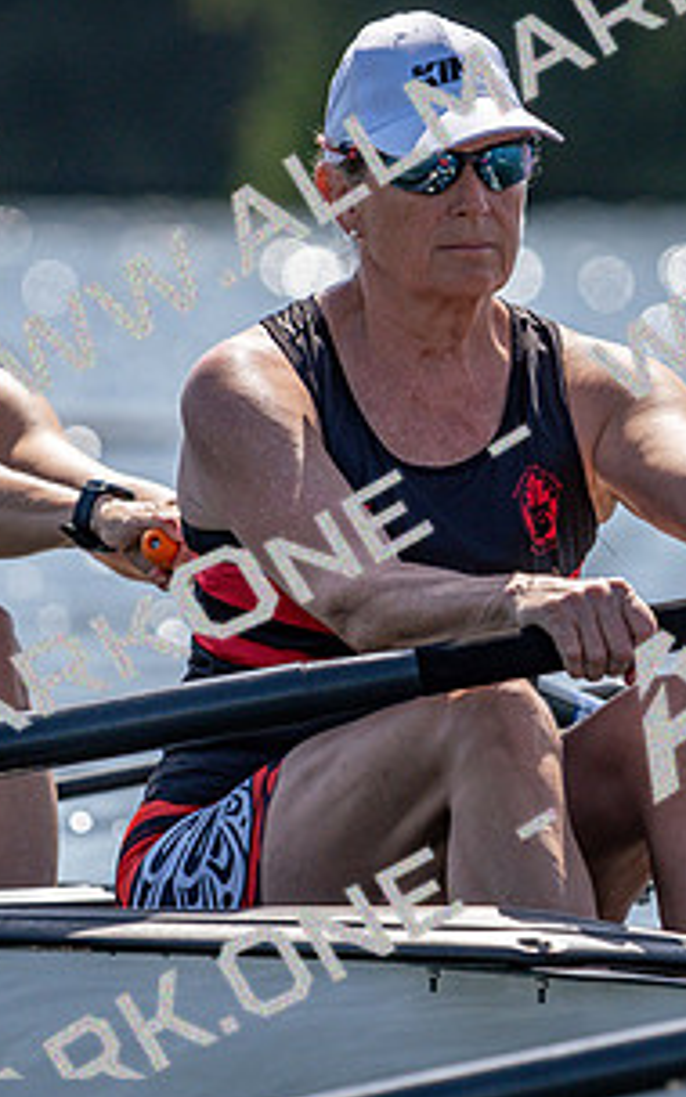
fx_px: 21388
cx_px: 325
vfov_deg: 2.9
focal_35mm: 715
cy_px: 460
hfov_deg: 1.8
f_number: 6.3
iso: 320
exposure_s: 1/2000
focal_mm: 368
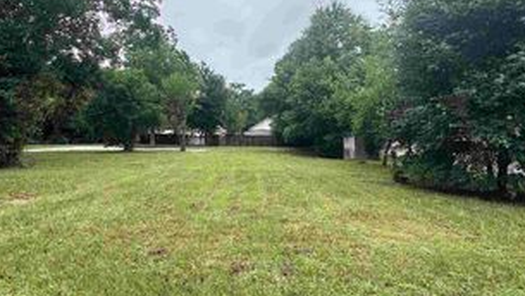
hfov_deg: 74.0
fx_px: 348
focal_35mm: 25
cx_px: 258
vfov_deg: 46.0
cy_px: 130
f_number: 2.2
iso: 40
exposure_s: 1/527
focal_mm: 2.22
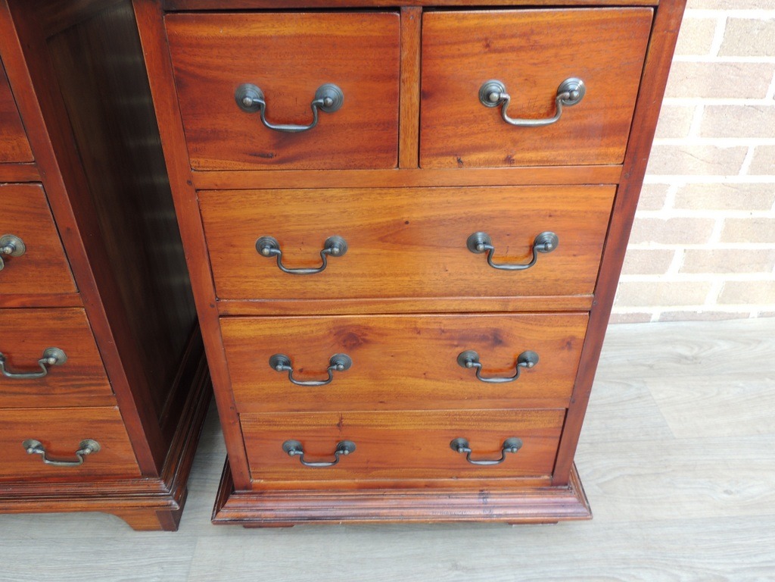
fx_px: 627
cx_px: 388
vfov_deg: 49.7
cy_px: 291
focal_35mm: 28
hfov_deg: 63.4
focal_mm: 4.9
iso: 100
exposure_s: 1/40
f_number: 3.1
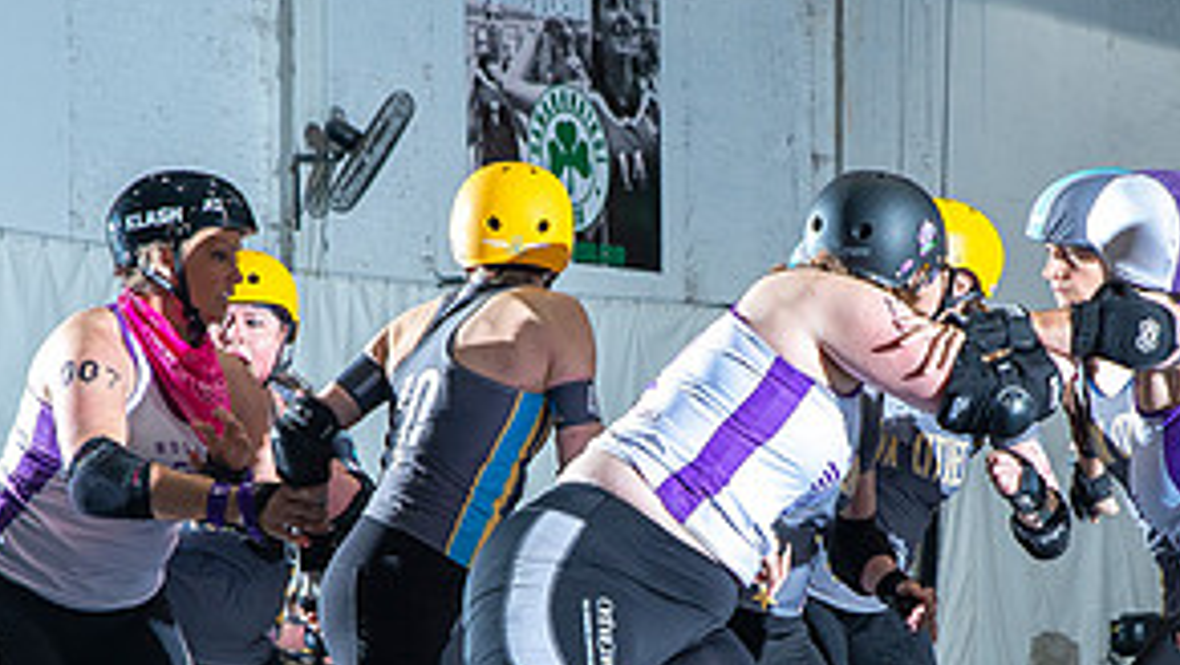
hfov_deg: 13.9
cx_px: 633
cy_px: 613
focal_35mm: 155
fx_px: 4852
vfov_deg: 7.8
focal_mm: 70
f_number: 7.1
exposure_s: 1/160
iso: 800
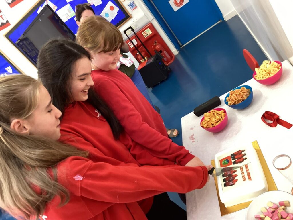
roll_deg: +41.7
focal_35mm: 31
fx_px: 262
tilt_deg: -23.9
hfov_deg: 58.4
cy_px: 110
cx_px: 146
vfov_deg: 45.4
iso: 160
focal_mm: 3.3
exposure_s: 1/50
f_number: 2.4
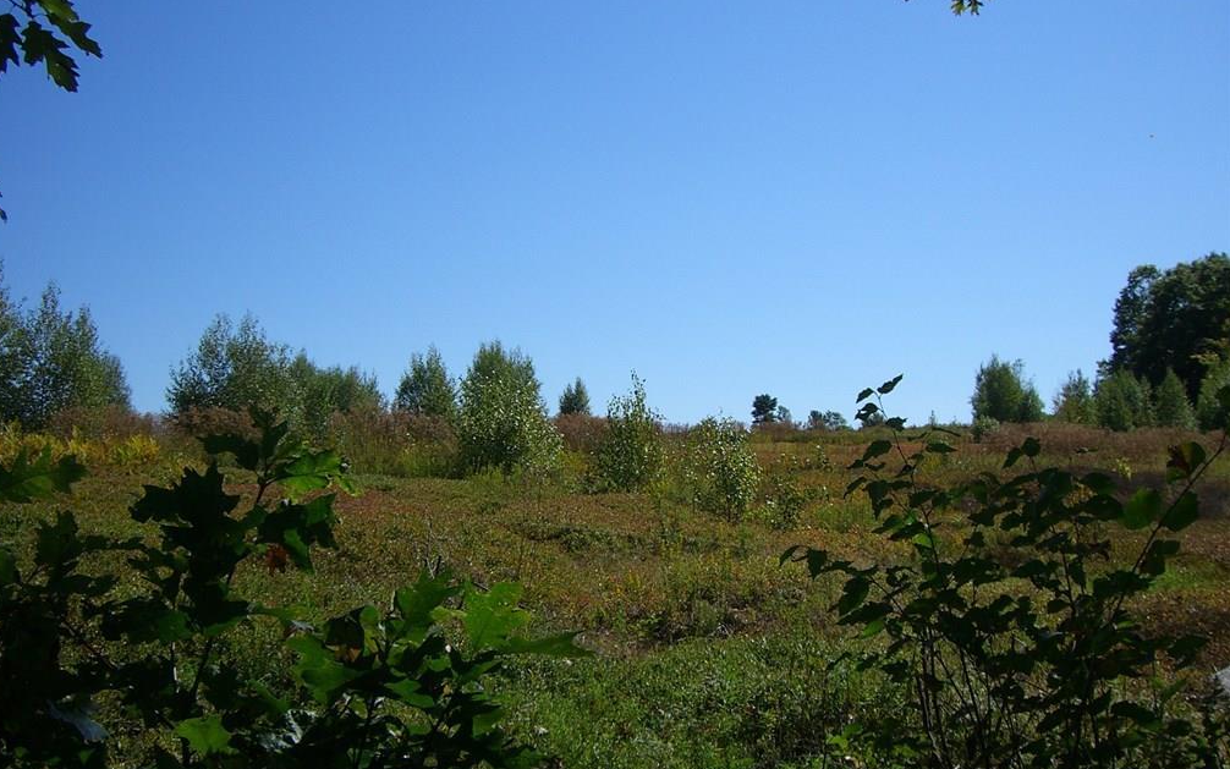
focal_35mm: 41
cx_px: 609
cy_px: 406
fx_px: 1375
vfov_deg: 31.3
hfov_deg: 48.2
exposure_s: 1/1000
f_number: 4.3
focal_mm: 6.2
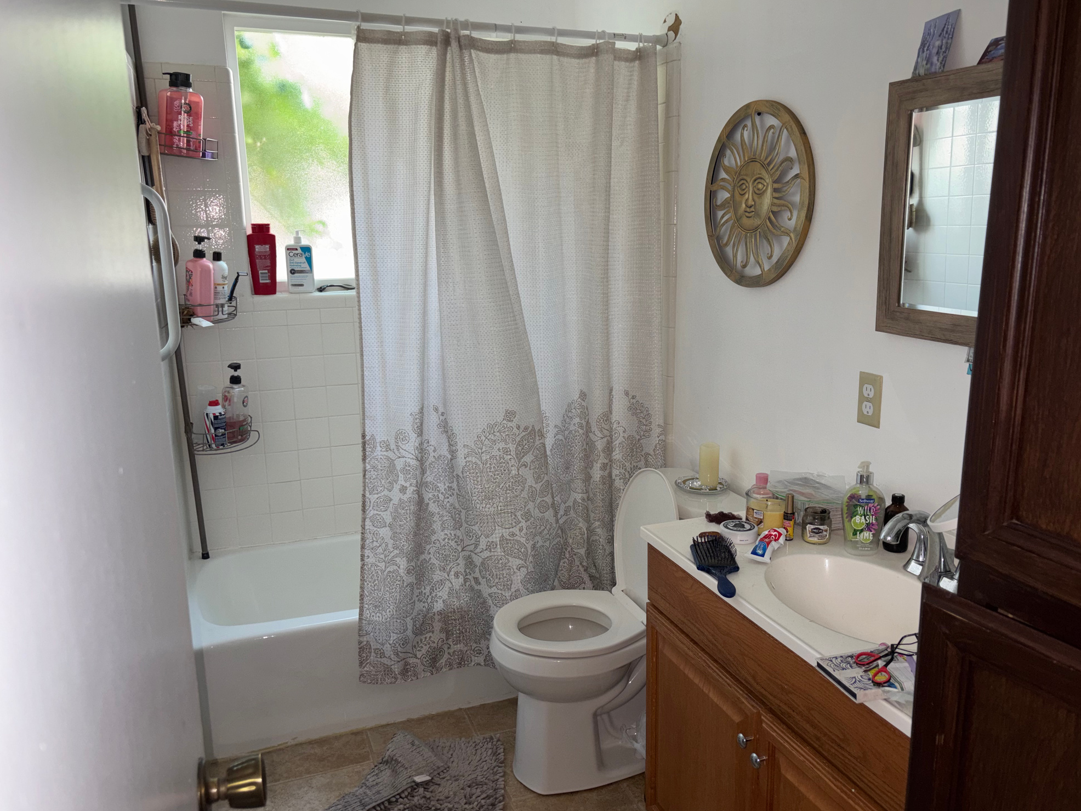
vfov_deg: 51.3
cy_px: 415
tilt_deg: -12.5
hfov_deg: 65.3
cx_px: 557
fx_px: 843
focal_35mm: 27
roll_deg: +0.1
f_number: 1.6
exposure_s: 1/24
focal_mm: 5.96
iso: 64
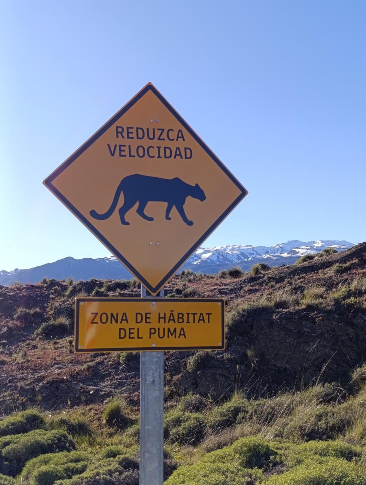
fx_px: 647
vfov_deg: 41.2
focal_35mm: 46
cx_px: 183
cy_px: 242
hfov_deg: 31.6
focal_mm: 6.14
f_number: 1.6
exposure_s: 1/627
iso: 50
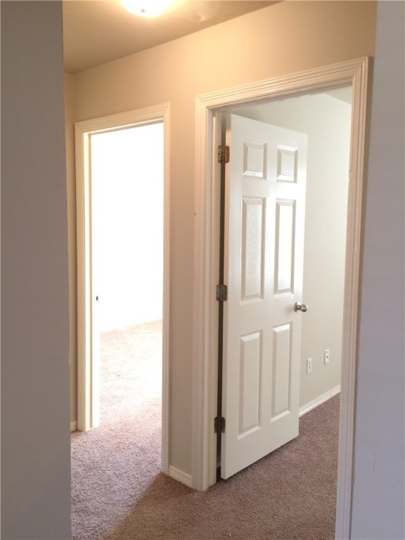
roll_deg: +0.7
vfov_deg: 61.7
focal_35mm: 29
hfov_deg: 48.2
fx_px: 452
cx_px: 202
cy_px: 270
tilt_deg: -6.2
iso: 160
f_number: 2.2
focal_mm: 4.15
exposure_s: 1/30
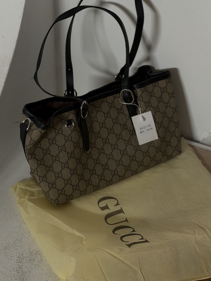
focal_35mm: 67
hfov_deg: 21.9
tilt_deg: -37.1
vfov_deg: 28.8
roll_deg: -0.9
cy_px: 94
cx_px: 93
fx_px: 545
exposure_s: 1/60
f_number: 1.78
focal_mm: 6.76
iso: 100
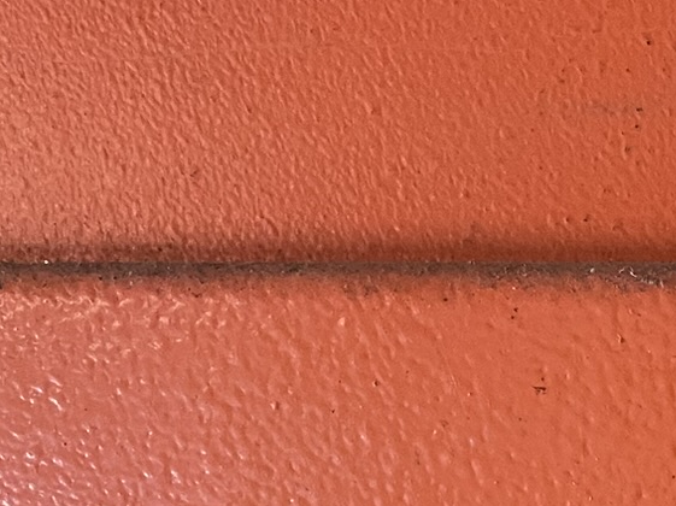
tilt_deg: -15.9
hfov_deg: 17.9
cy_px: 859
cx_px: 1077
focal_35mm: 95
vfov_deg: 14.1
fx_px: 1854
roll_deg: +0.2
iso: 400
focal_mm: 4.2
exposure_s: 1/33
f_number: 1.6
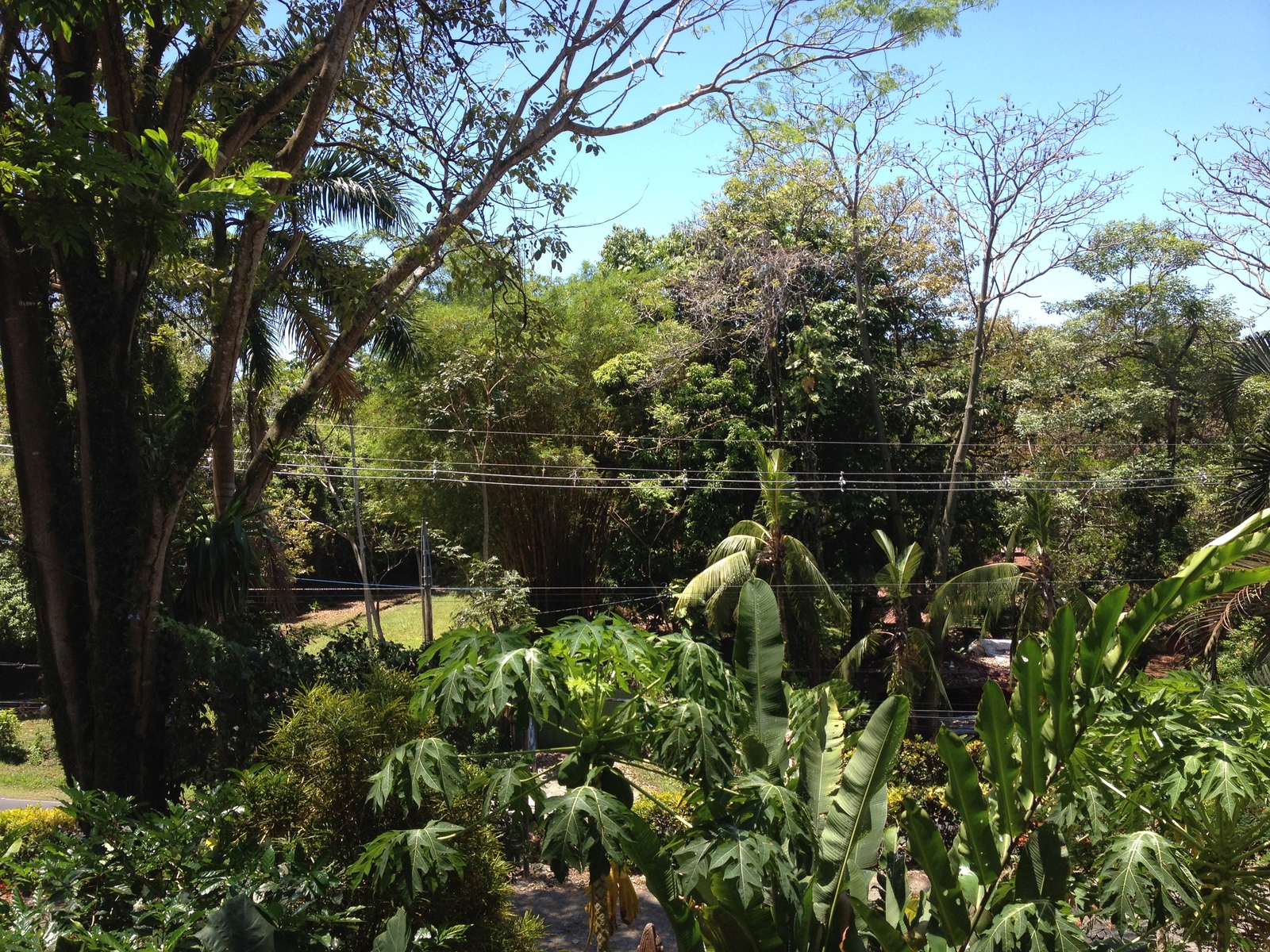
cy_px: 476
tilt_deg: -4.8
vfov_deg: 40.7
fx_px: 1284
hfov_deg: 52.6
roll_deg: +4.2
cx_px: 635
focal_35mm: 35
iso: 50
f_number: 2.4
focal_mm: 4.28
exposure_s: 1/649
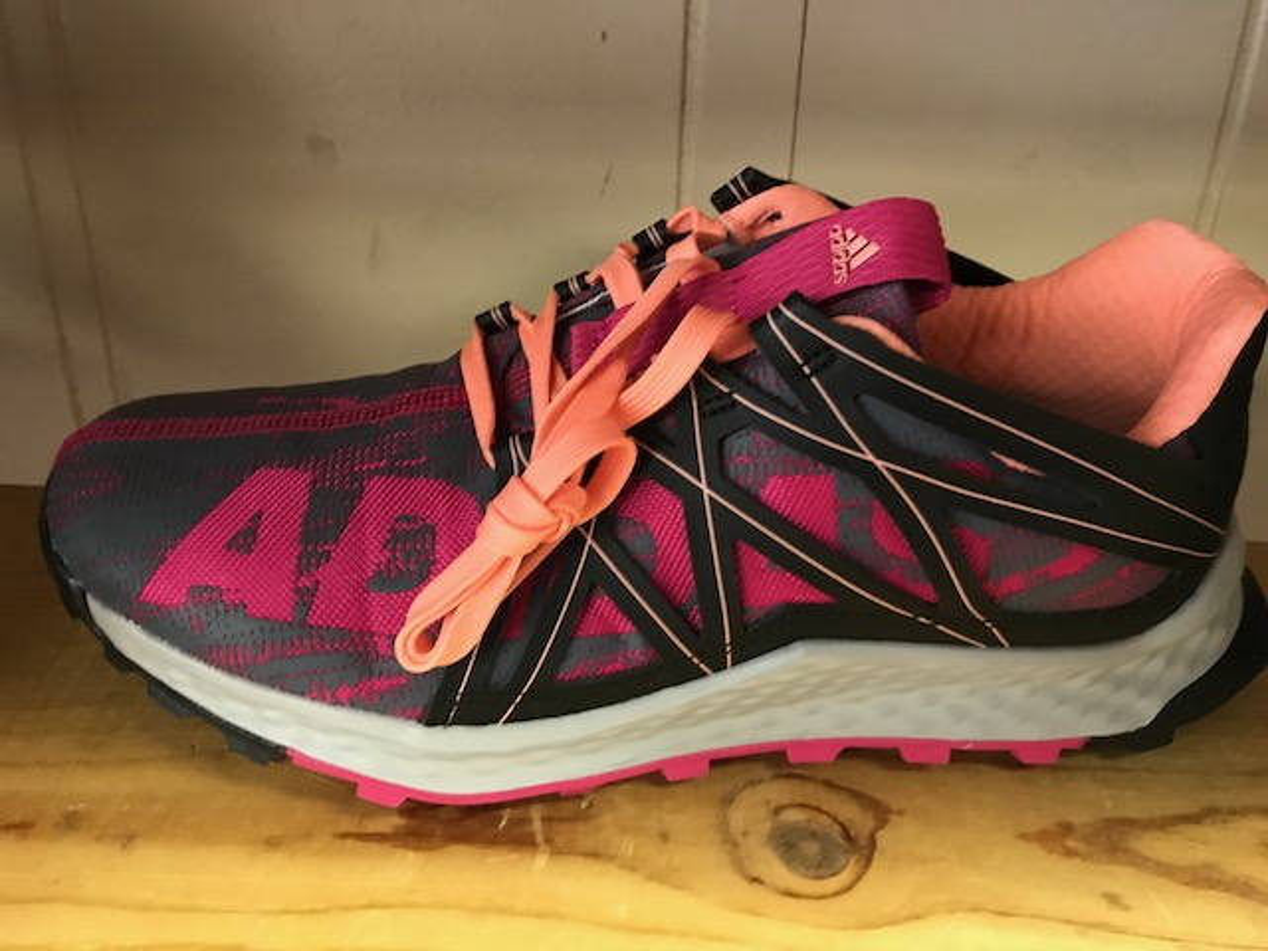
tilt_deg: -24.6
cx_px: 634
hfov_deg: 63.4
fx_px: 1026
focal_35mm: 28
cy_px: 476
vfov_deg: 49.7
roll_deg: -1.8
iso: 100
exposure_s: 1/11
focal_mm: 3.99
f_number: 1.8
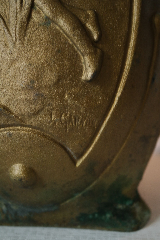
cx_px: 80
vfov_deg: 34.5
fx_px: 387
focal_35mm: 58
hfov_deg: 23.4
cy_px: 120
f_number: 6.3
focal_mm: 38
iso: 800
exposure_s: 1/30
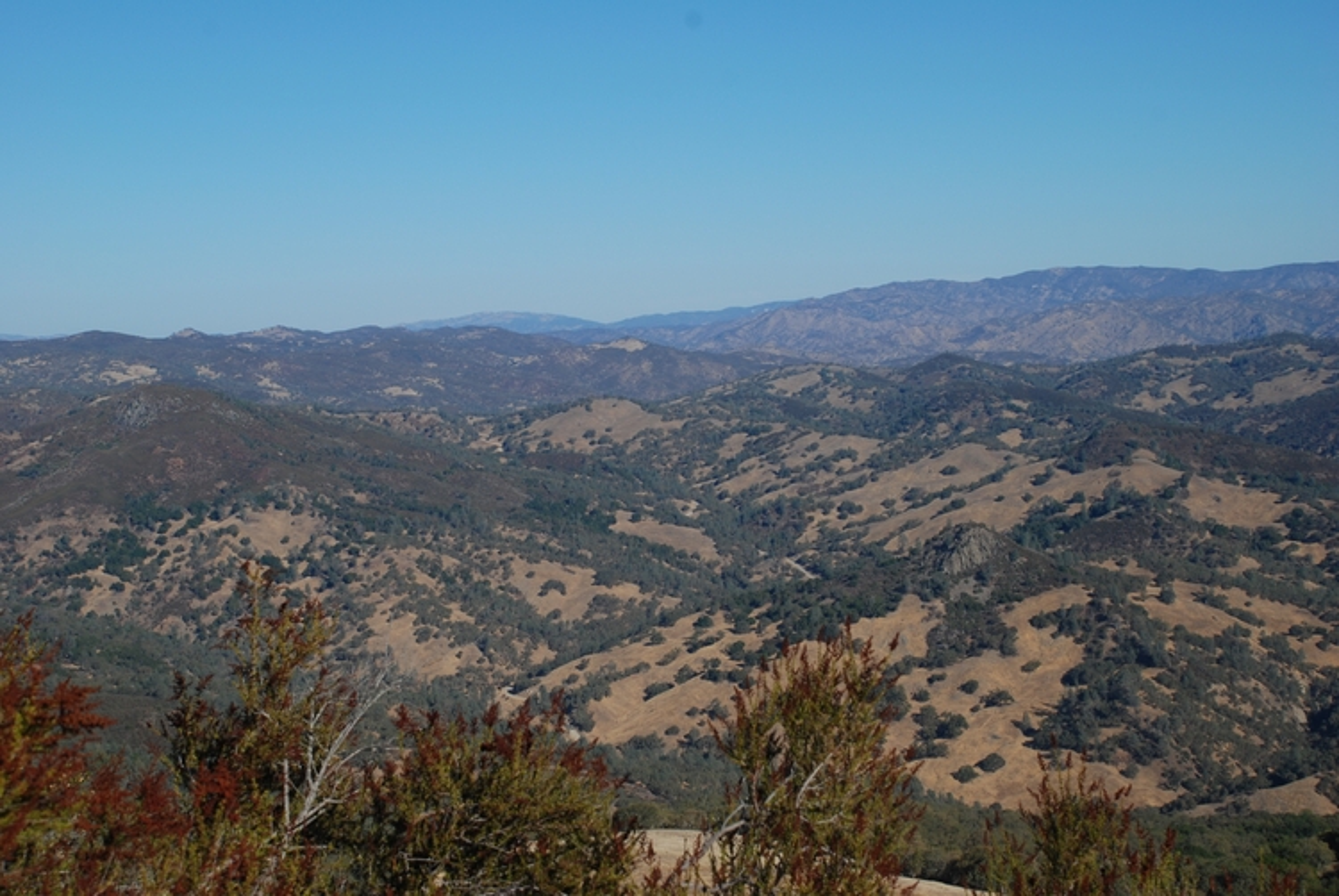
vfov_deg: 20.7
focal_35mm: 66
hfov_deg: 30.5
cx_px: 670
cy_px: 448
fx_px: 2458
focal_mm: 44
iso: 100
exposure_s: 1/250
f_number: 8
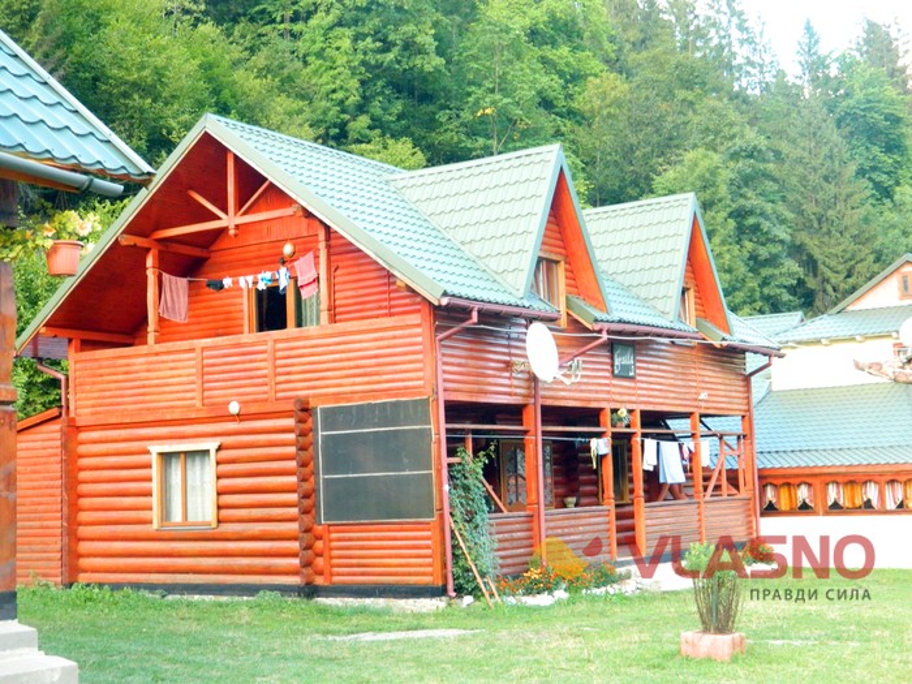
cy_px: 342
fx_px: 1502
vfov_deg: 25.7
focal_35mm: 57
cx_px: 456
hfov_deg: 33.8
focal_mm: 10.2
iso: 400
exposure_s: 1/40
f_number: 3.8
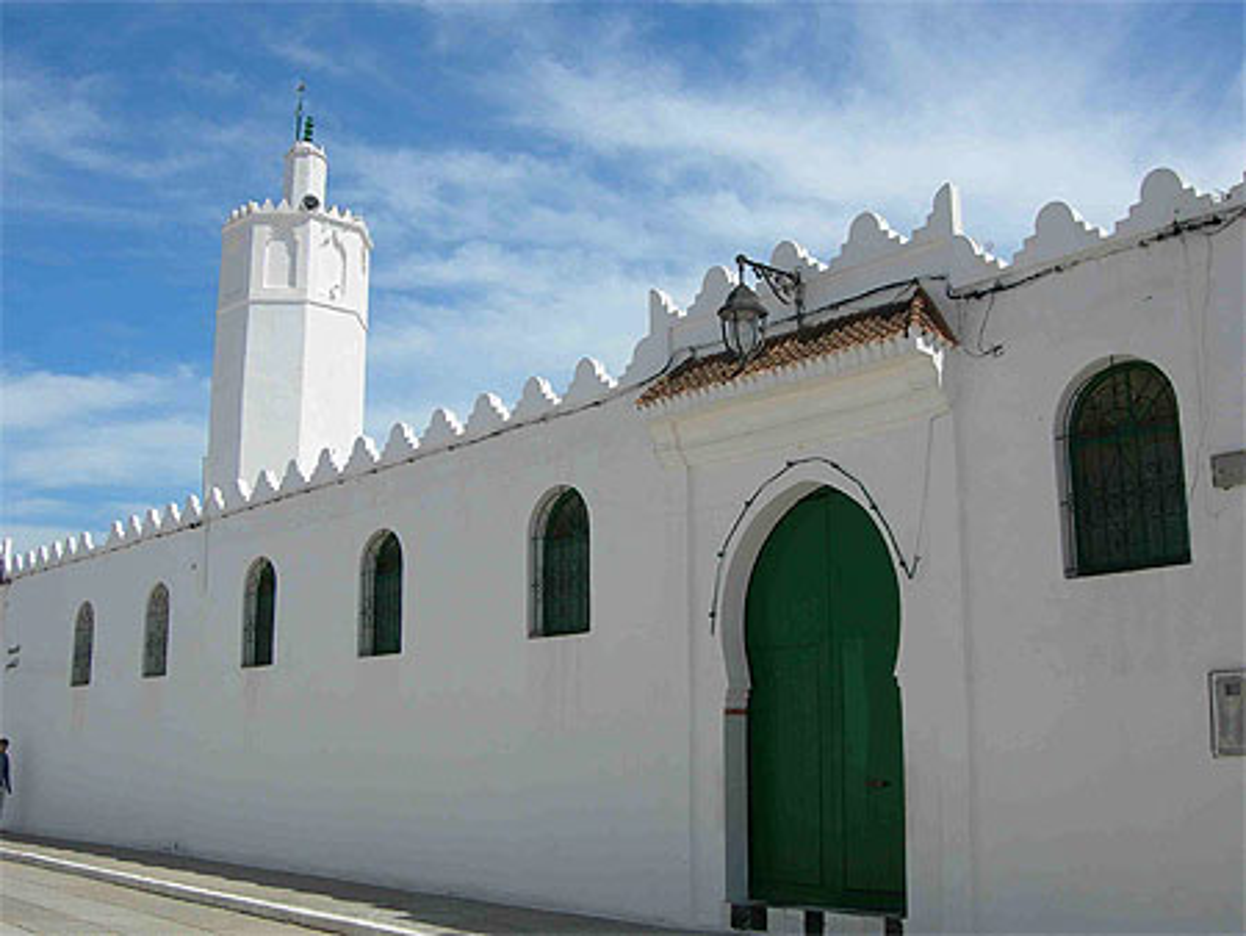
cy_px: 468
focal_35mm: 38
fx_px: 1369
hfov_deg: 49.0
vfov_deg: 37.8
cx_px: 623
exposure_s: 1/806
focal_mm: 7.8
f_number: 4.8
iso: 50
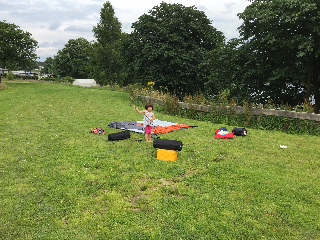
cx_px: 160
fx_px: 268
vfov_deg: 48.2
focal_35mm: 29
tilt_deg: -8.8
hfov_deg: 61.7
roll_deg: +1.0
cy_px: 120
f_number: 2.2
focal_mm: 4.15
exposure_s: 1/1041
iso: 32
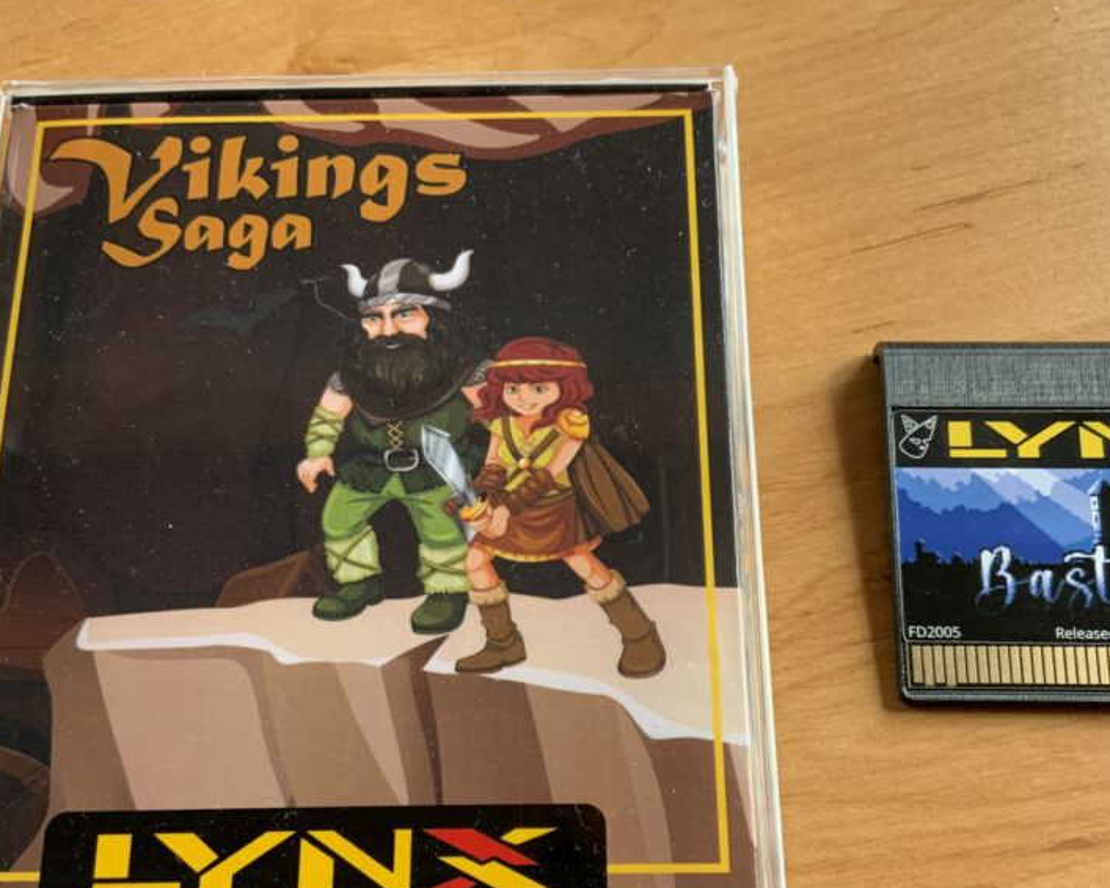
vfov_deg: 36.3
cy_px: 557
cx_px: 550
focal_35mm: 41
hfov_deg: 44.8
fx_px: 1347
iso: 64
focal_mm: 3
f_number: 1.8
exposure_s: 1/122
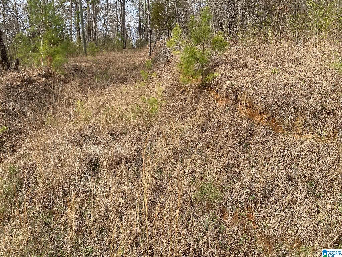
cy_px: 128
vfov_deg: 53.1
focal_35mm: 26
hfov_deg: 67.3
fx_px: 257
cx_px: 171
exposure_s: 1/702
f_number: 1.8
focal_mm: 4.25
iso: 32
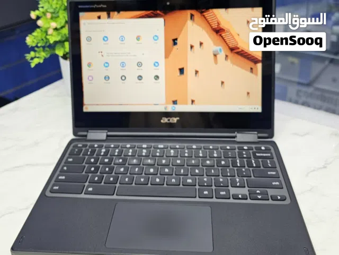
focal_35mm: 23
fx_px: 225
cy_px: 128
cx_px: 170
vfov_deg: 58.9
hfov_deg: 73.9
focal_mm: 6.3
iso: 80
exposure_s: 1/101
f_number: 1.7
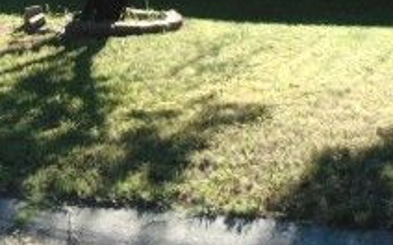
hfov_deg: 25.3
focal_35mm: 80
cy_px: -58
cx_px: 67
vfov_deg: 15.6
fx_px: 856
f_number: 3
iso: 80
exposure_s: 1/500
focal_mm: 4.5
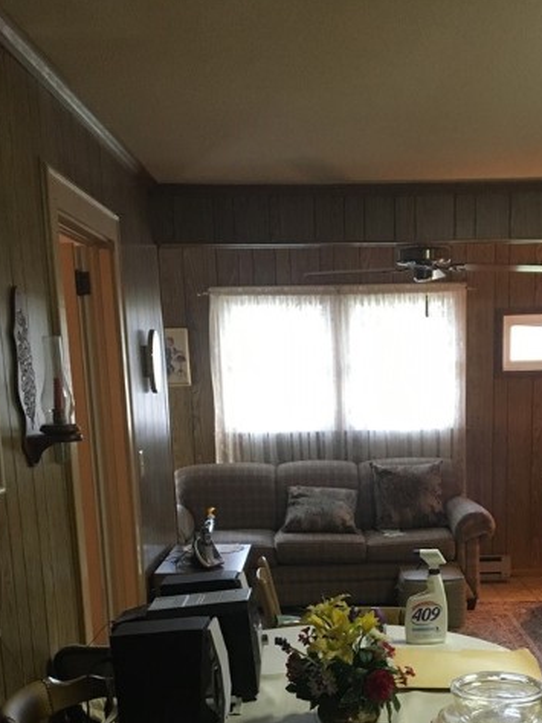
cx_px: 345
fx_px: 982
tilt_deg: -11.4
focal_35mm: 47
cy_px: 577
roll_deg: +1.0
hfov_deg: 30.7
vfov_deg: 38.9
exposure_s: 1/30
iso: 200
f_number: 2.2
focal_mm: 4.15
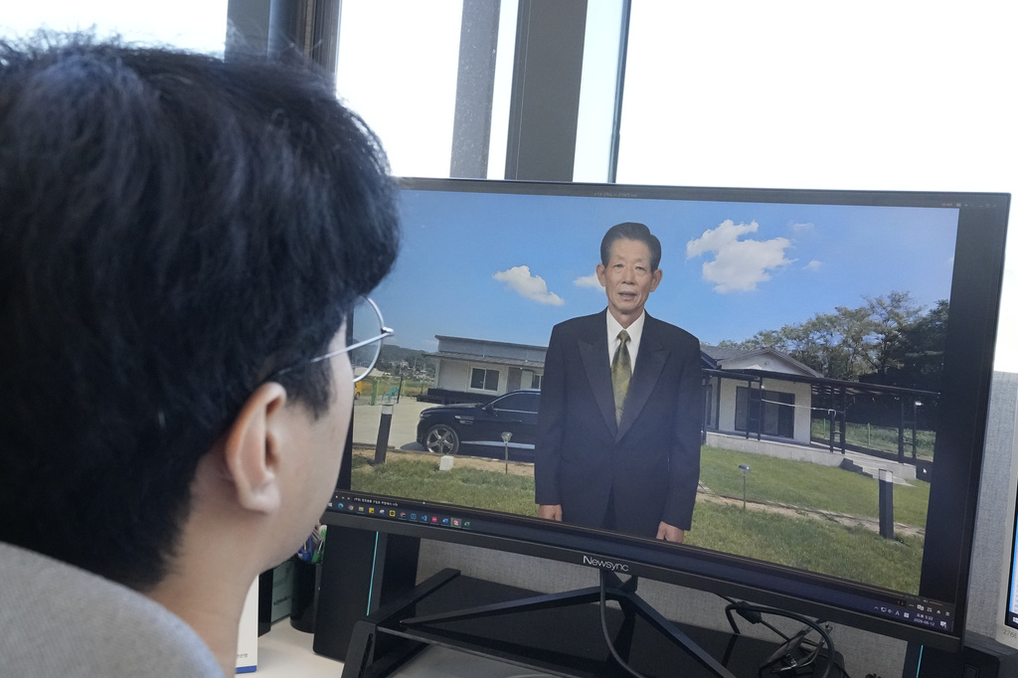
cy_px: 339
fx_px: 933
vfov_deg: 39.9
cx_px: 509
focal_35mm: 33
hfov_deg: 57.2
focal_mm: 22
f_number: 6.3
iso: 4000
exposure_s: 1/250
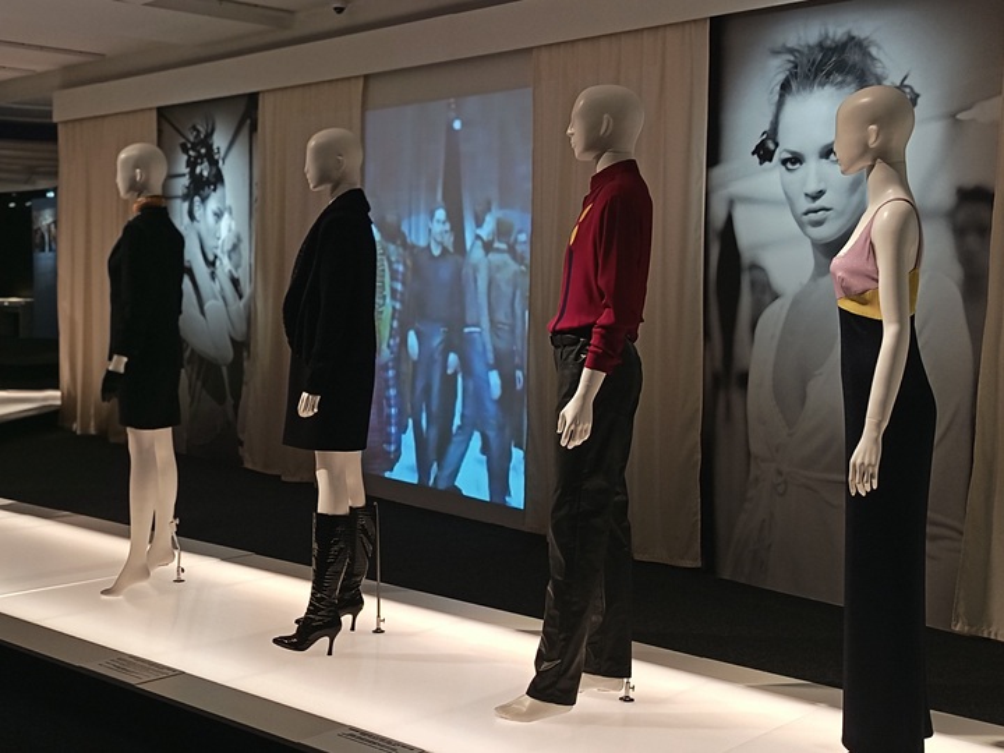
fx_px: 1392
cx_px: 502
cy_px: 376
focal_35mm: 48
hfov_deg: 39.7
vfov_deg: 30.3
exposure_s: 1/33.3
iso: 638
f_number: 4
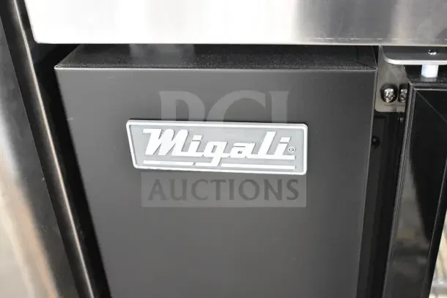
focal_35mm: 44
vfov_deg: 30.9
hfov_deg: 45.0
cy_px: 149
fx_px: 540
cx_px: 224
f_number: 5
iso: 6400
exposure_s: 1/100
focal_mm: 29
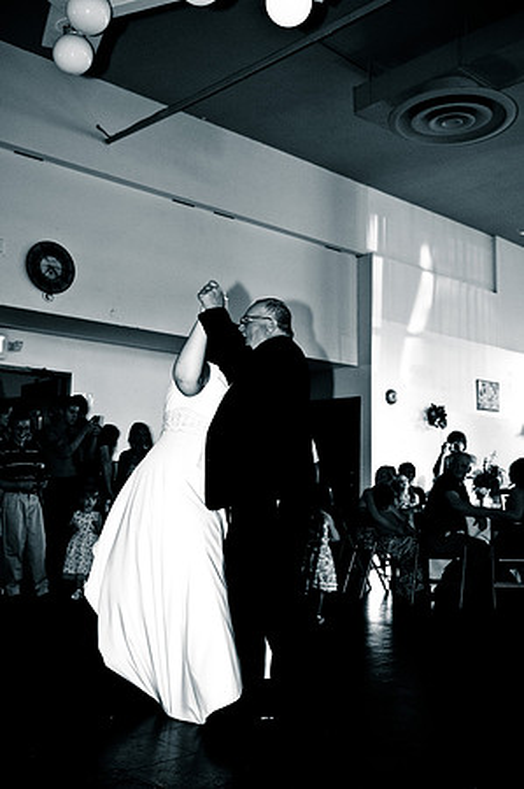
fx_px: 788
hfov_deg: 36.8
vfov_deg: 53.2
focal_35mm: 36
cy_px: 394
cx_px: 262
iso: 200
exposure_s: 1/60
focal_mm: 24
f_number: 2.8
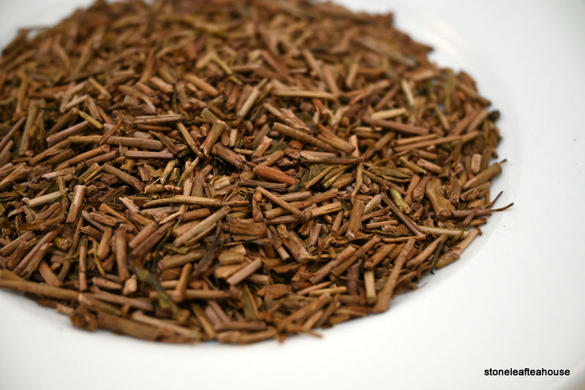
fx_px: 597
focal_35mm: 37
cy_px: 195
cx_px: 292
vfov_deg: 36.2
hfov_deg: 52.2
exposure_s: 1/40
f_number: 4.2
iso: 125
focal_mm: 24.5
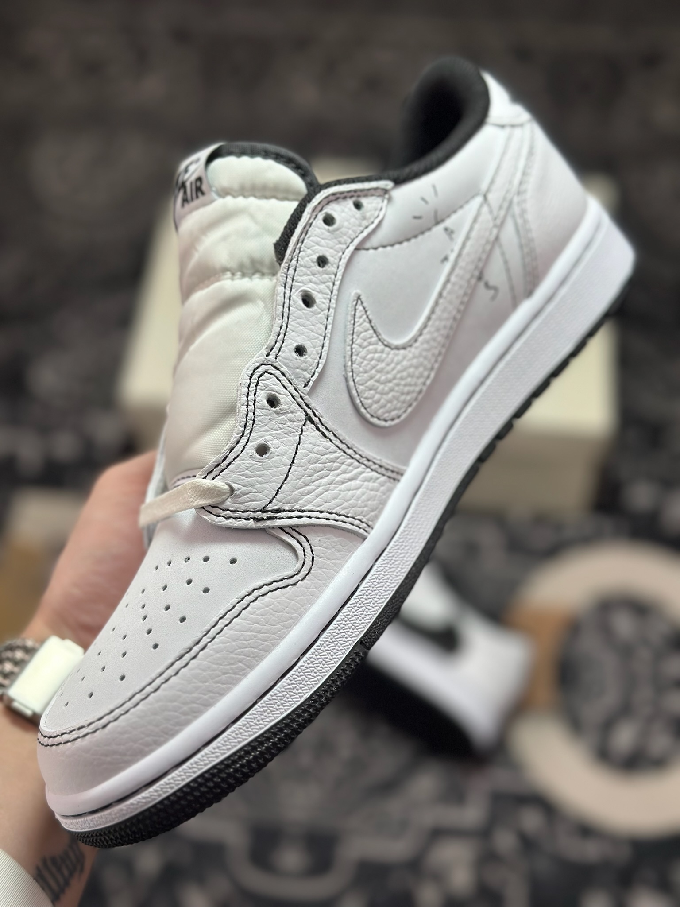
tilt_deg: -55.4
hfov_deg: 30.3
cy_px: 454
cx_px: 340
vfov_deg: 39.7
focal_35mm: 48
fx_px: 1257
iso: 80
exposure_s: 1/1721
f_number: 1.78
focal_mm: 6.86
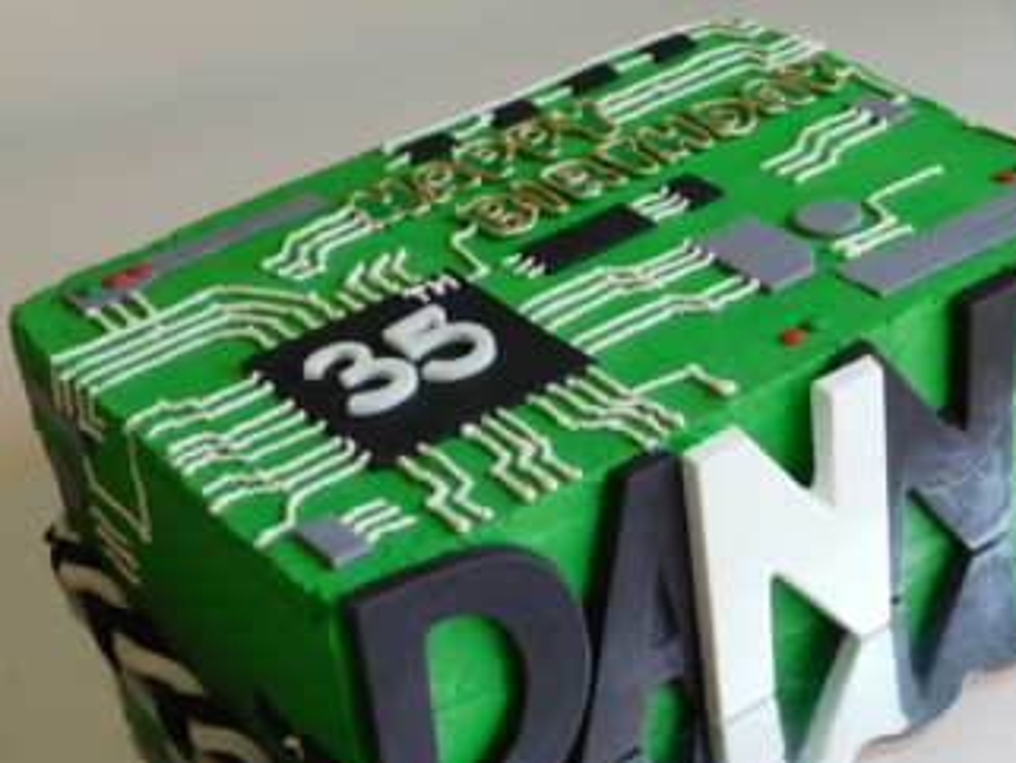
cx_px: 639
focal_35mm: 70
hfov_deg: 27.7
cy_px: 543
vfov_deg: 20.9
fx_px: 2055
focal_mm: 8
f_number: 3.7
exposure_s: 1/50
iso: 125
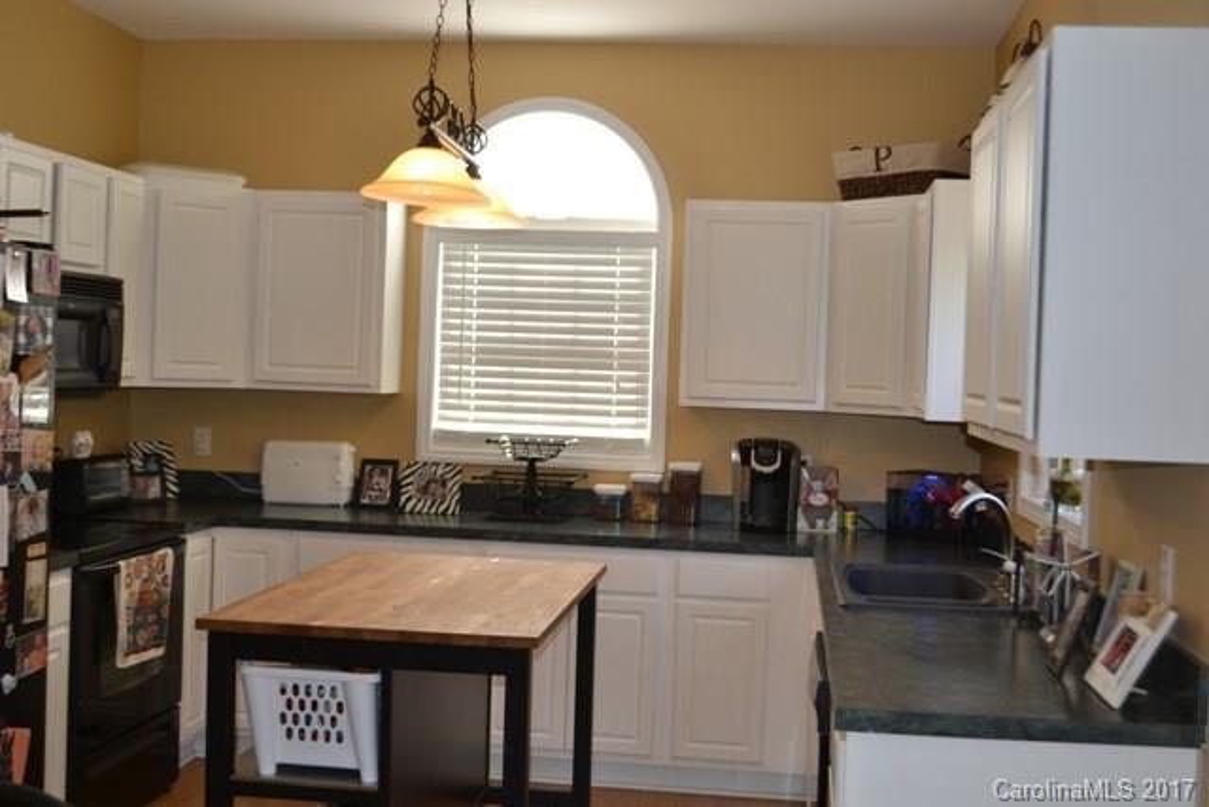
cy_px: 404
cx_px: 604
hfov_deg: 46.4
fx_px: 1411
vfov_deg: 31.9
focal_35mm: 42
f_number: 4.5
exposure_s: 1/100
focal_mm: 28
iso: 400
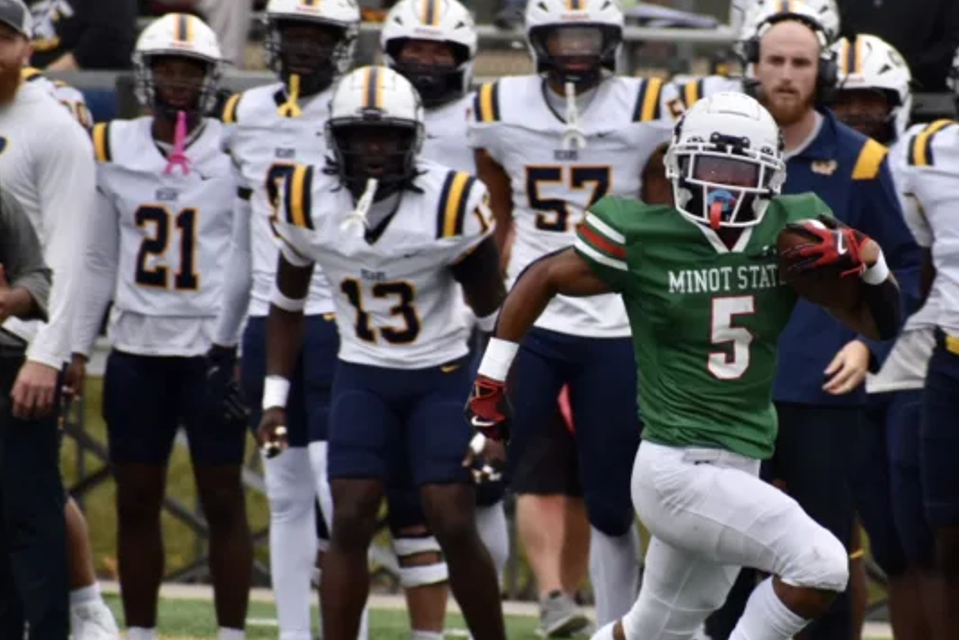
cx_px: 546
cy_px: 442
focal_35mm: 634
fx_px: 16893
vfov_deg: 2.2
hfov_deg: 3.3
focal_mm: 300
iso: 450
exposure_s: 1/1000
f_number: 6.3
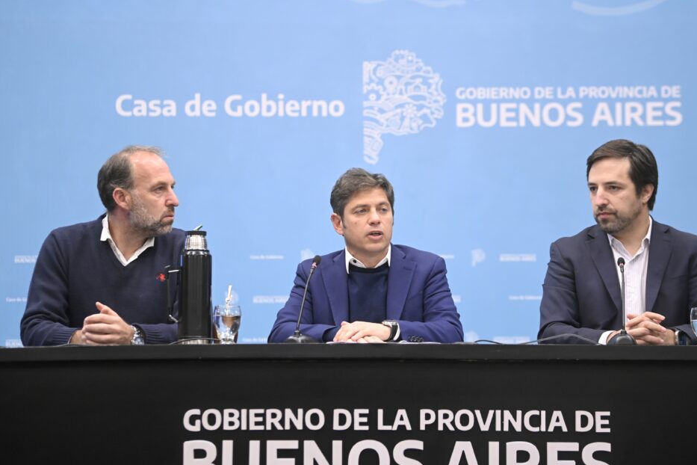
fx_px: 2168
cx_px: 382
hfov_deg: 18.3
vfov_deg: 12.2
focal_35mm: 112
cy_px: 243
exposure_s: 1/400
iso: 4000
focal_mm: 102
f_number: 3.2
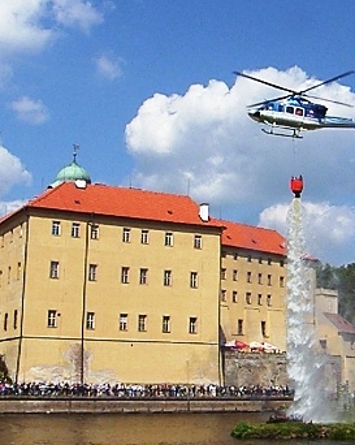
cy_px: 208
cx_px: 270
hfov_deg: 23.6
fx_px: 842
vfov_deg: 29.6
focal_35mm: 64
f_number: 7.1
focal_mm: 9
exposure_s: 1/400
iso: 50
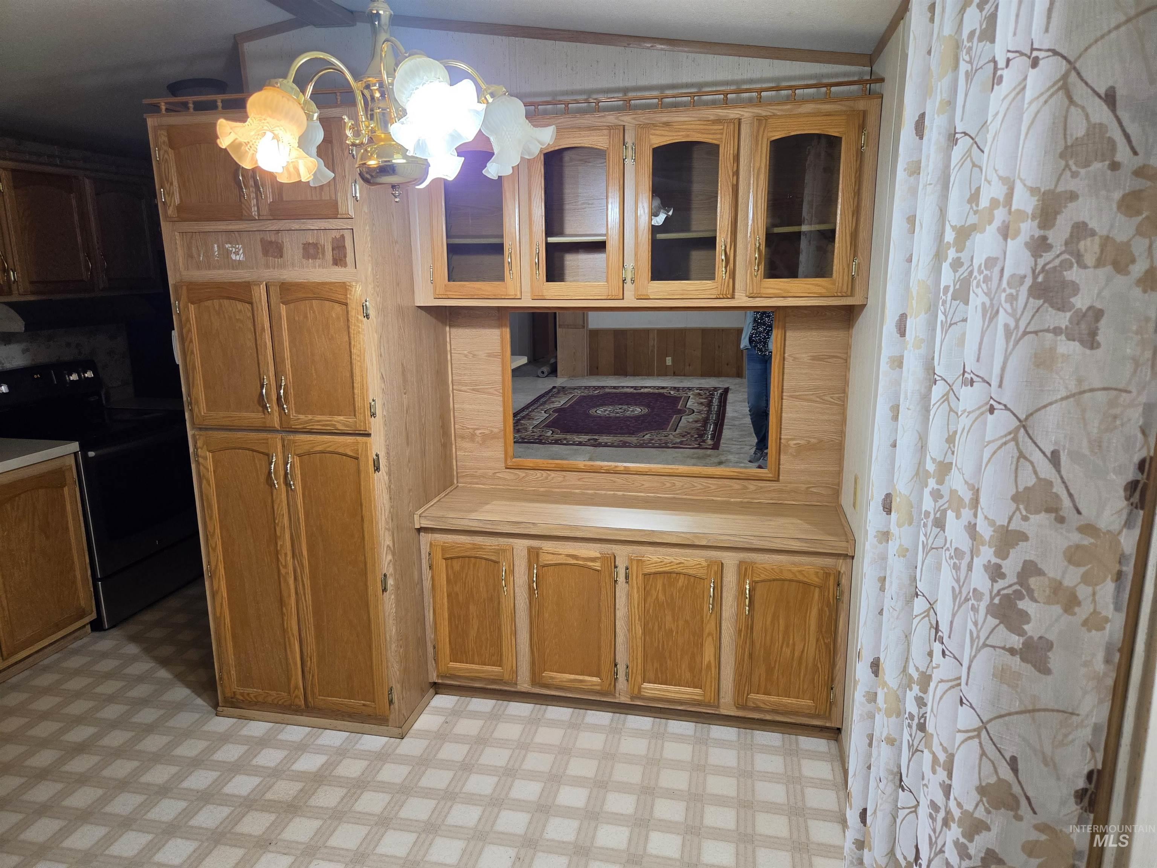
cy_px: 434
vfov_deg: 58.9
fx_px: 769
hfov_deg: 73.9
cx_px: 578
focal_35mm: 23
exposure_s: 1/120
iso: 160
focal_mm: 5.4
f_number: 1.8
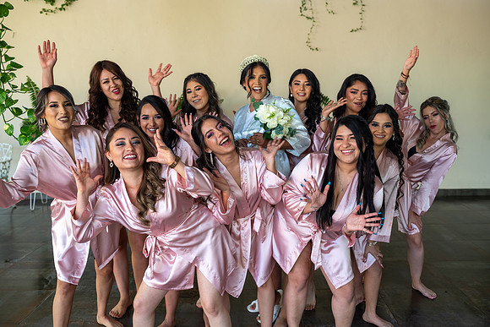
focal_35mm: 35
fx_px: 476
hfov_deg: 54.4
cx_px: 245
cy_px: 164
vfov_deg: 37.9
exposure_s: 1/125
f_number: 3.5
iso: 160
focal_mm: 35
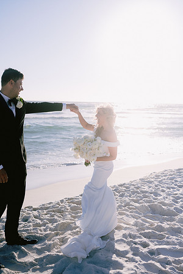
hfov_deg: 37.9
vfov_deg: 54.4
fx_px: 267
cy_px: 137
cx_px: 92
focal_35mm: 35
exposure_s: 1/4000
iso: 200
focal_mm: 35
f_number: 2.8
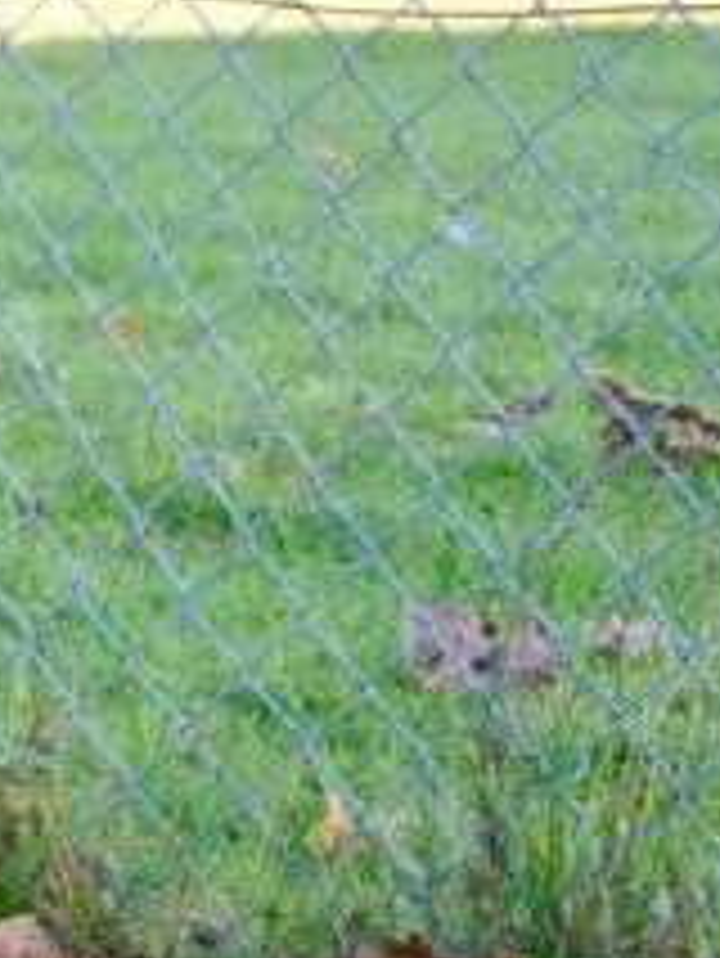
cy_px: 1142
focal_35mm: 180
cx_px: -1224
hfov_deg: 7.5
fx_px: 4987
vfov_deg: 10.8
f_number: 4.5
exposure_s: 1/160
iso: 320
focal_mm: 26
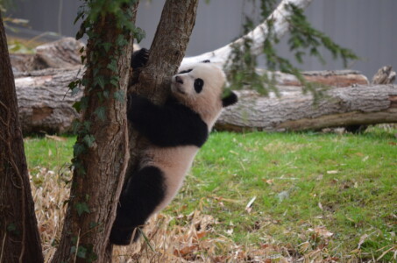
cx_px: 198
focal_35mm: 225
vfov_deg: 6.1
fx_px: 2476
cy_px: 132
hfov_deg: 9.2
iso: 1250
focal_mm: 150
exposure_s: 1/500
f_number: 5
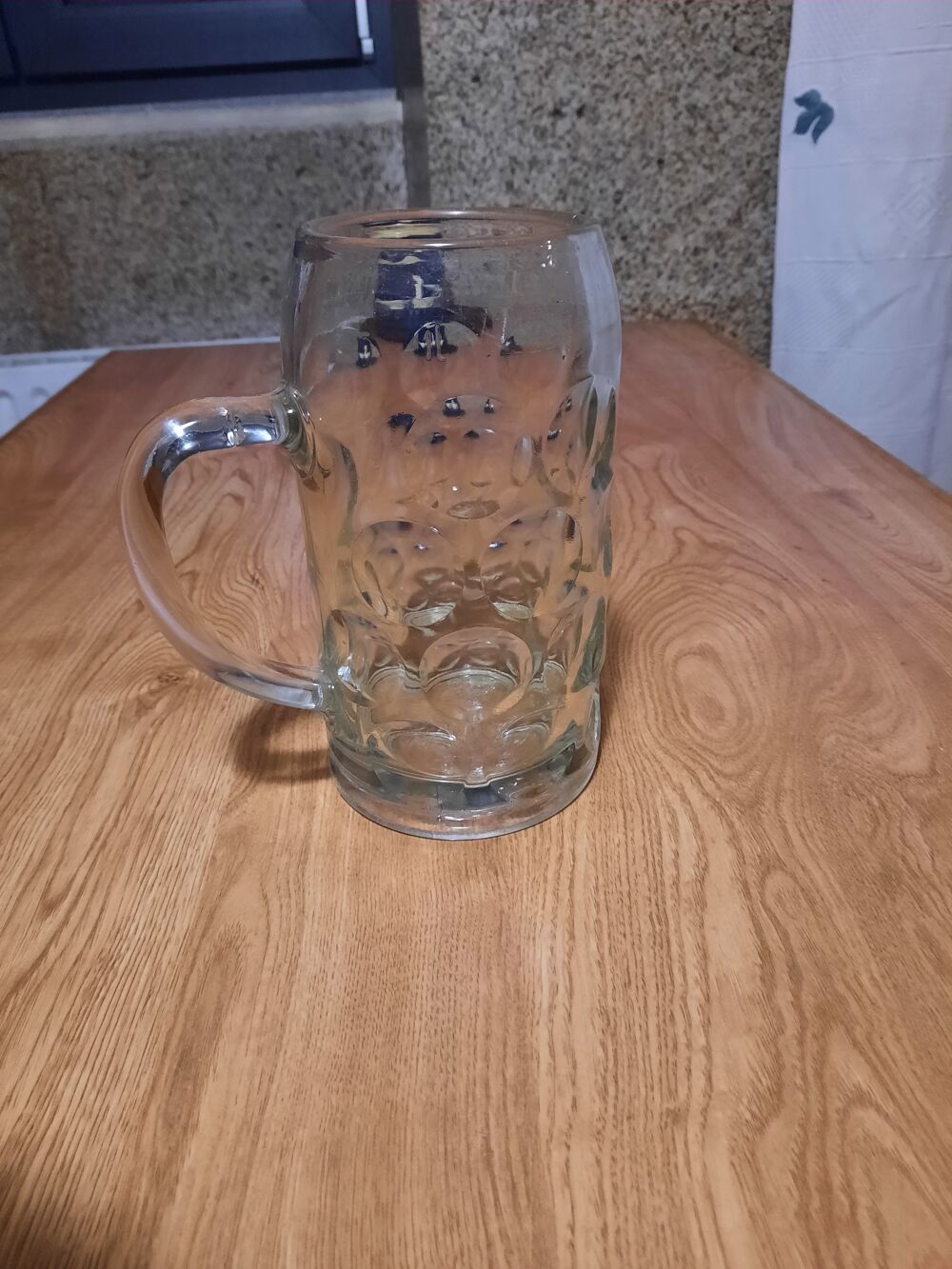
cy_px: 634
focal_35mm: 25
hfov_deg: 54.9
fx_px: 917
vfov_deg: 69.4
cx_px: 476
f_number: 2
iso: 400
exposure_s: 1/25
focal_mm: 4.6
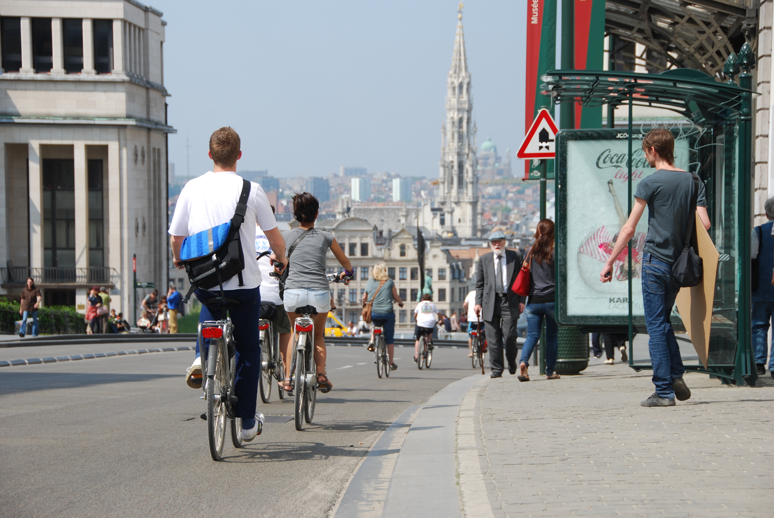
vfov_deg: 14.1
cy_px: 259
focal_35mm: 98
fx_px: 2099
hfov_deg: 20.9
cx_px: 387
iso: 125
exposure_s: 1/500
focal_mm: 65
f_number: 5.6
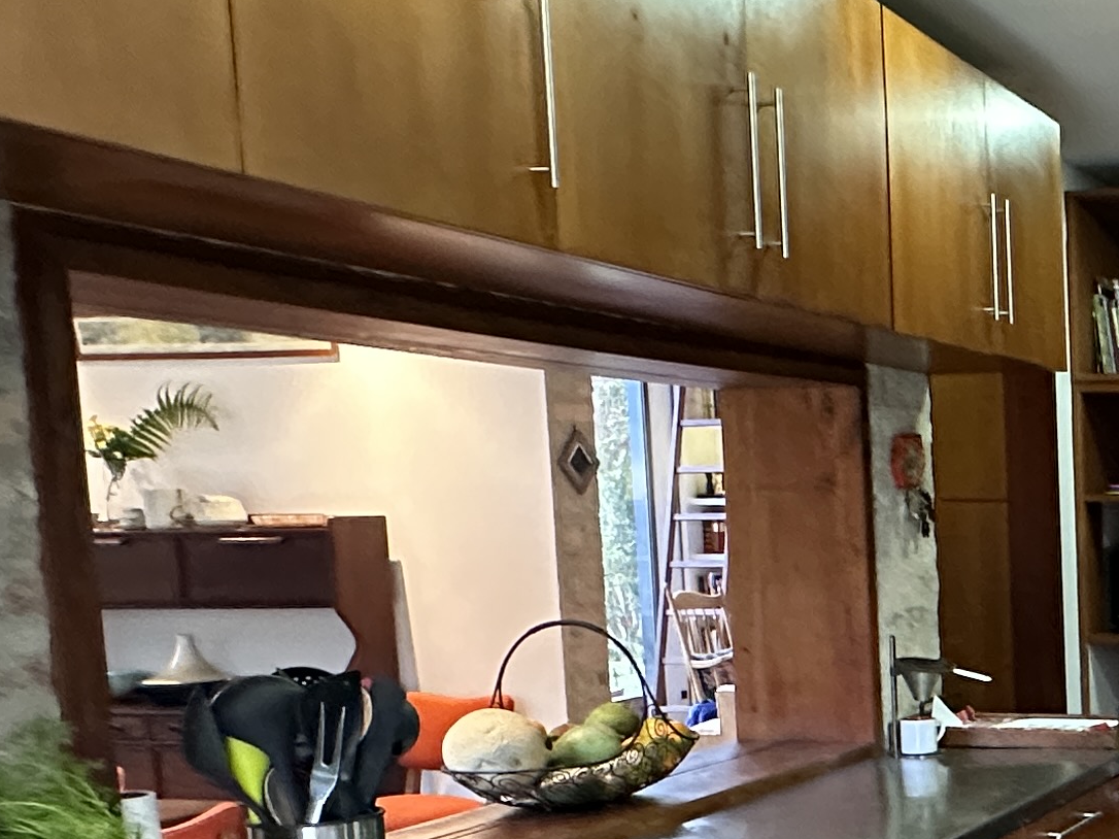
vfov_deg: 27.4
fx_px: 1681
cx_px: 1390
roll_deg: +0.5
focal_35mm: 52
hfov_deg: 30.4
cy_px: 695
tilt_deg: -6.2
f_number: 2.2
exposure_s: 1/60
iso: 640
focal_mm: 2.22
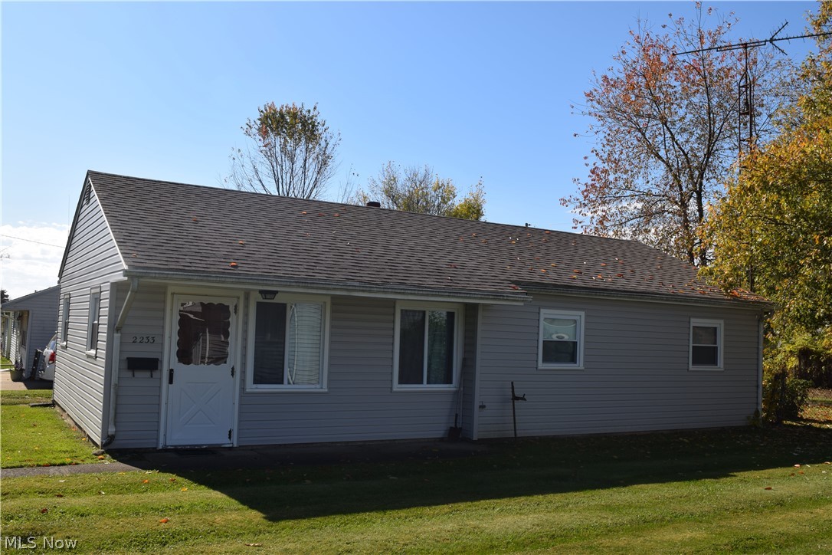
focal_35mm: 33
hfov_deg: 57.2
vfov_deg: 40.0
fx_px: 763
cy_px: 278
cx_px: 416
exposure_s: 1/200
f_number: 10
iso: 100
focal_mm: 22
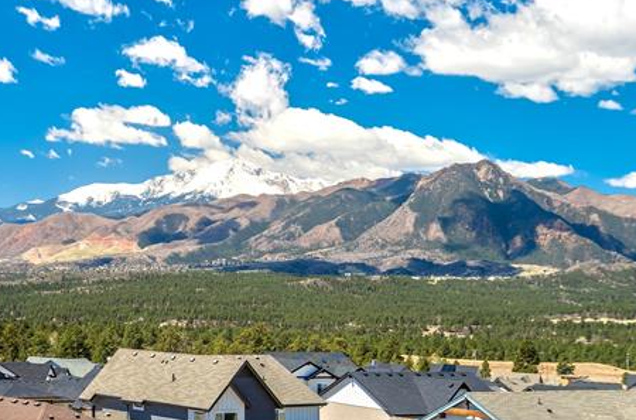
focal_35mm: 74
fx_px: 1303
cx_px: 218
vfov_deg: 18.3
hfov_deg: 27.3
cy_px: 231
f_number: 7.1
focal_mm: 35
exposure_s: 1/125
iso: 100
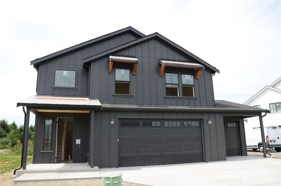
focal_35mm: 27
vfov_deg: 47.7
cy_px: 93
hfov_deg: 67.5
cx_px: 140
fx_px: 210
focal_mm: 18
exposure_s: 1/160
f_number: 6.3
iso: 100
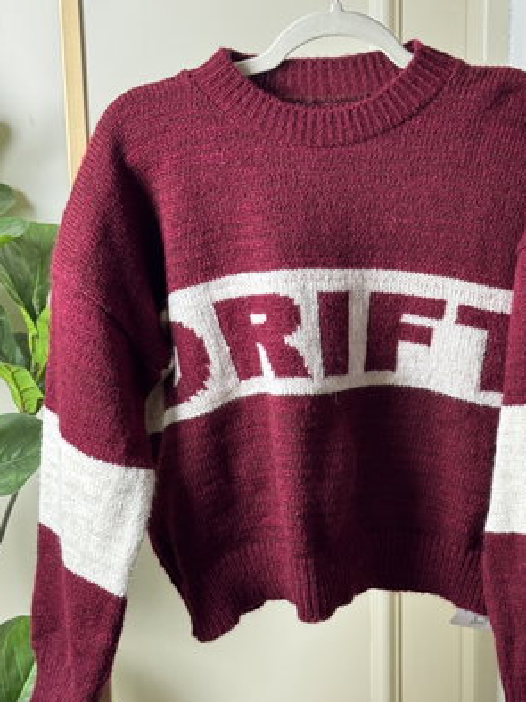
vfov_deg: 29.8
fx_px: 1318
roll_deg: +1.1
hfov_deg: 22.5
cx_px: 337
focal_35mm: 65
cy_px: 347
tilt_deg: -13.7
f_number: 1.78
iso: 80
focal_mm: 6.76
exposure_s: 1/50
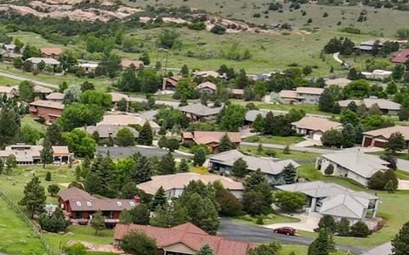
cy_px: 268
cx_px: -184
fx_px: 969
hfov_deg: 20.7
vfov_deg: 14.7
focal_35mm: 87
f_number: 2.8
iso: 100
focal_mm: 4.5
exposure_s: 1/500
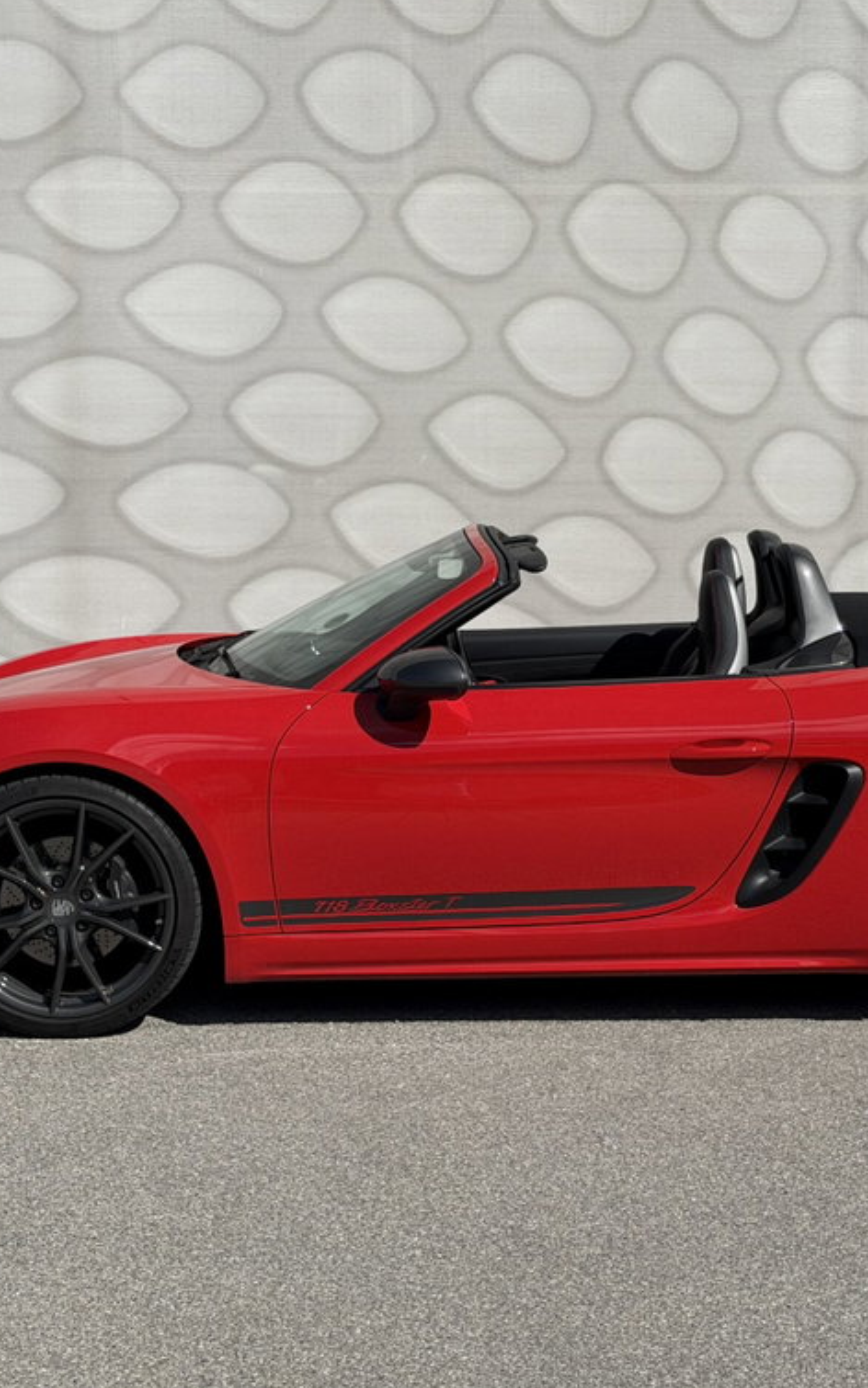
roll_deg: +0.6
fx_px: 2611
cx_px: 561
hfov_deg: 18.8
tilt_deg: -6.2
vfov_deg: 29.8
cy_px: 695
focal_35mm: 69
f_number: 1.78
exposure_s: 1/9901
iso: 64
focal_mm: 6.76
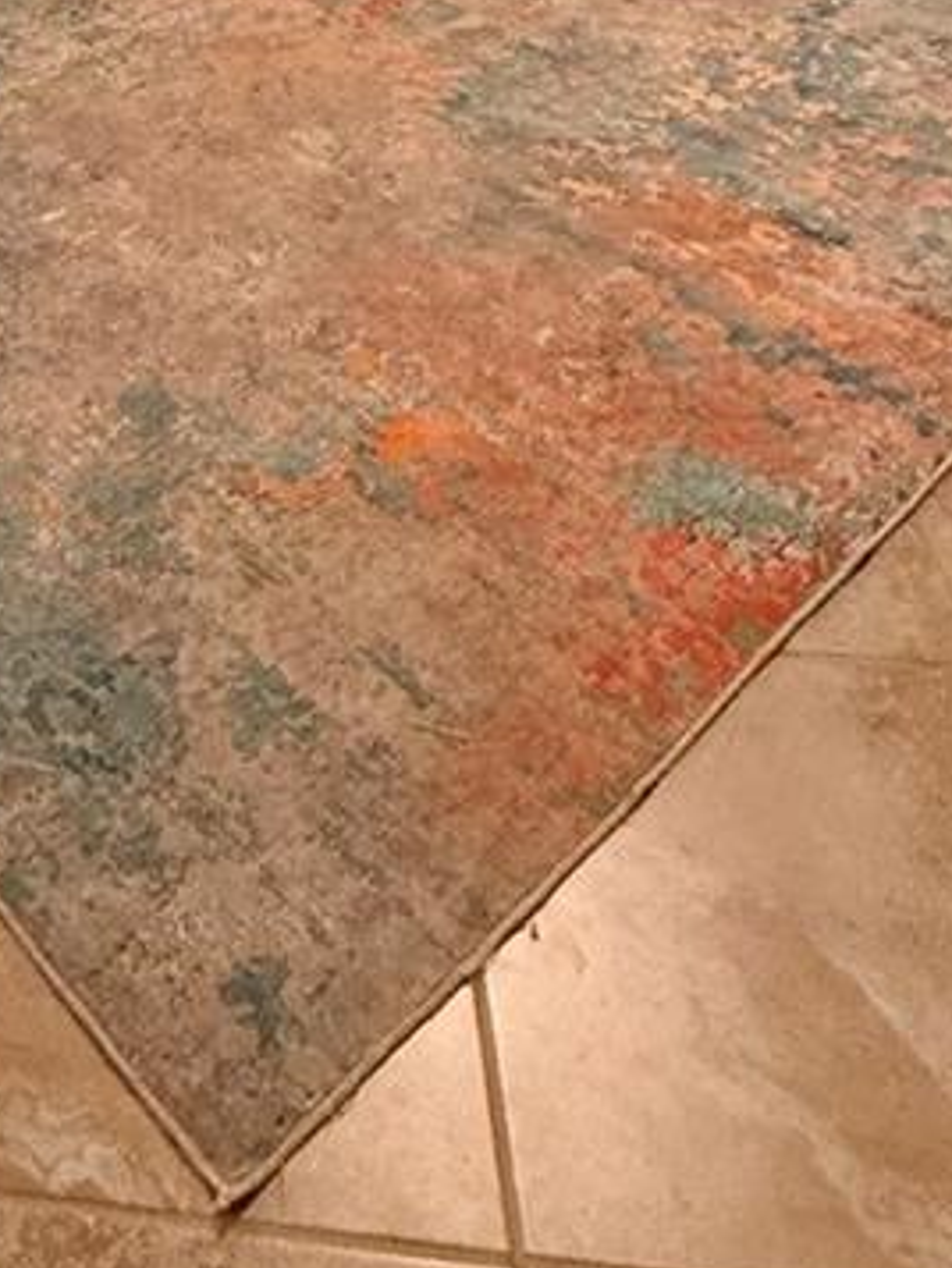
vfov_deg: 27.5
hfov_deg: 29.0
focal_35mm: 47
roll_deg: +1.5
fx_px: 1722
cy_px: -646
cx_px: 11
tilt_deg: -4.1
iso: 320
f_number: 2.2
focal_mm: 2.22
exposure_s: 1/60
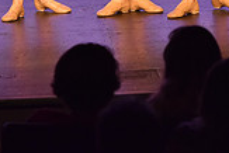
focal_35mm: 534
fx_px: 3400
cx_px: 39
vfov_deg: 2.6
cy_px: -95
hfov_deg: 3.9
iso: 2000
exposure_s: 1/250
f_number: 4.5
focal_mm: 150
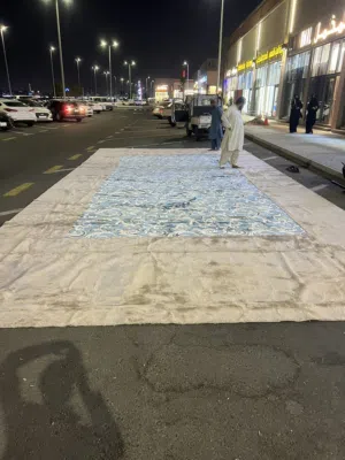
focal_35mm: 26
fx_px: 346
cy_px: 230
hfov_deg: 53.1
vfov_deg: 67.3
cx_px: 172
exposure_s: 1/60
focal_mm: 5.7
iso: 320
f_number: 1.5
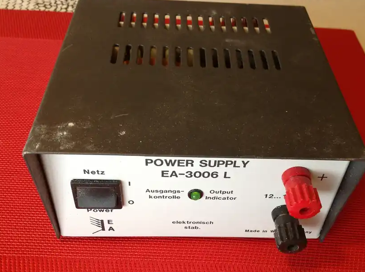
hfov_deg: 43.9
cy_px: 155
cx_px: 201
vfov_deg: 33.4
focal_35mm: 43
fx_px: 452
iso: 64
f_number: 2.4
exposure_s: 1/33
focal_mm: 4.28
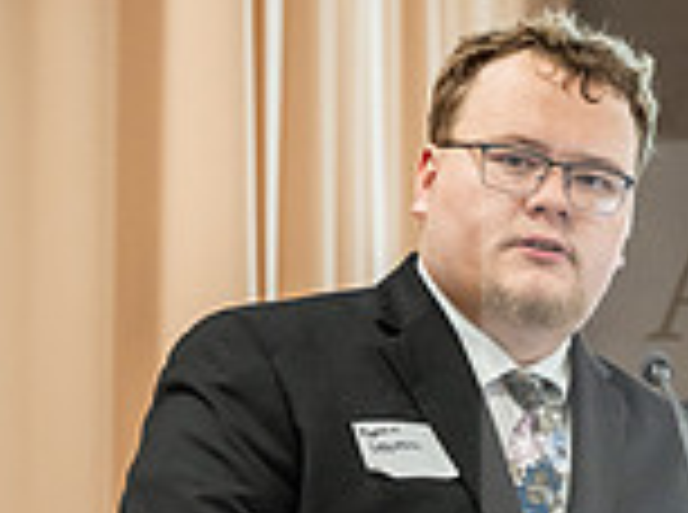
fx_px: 12690
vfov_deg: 2.3
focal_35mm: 640
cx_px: 346
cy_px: 686
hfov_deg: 3.1
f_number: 3.2
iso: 2500
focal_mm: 175
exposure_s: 1/200
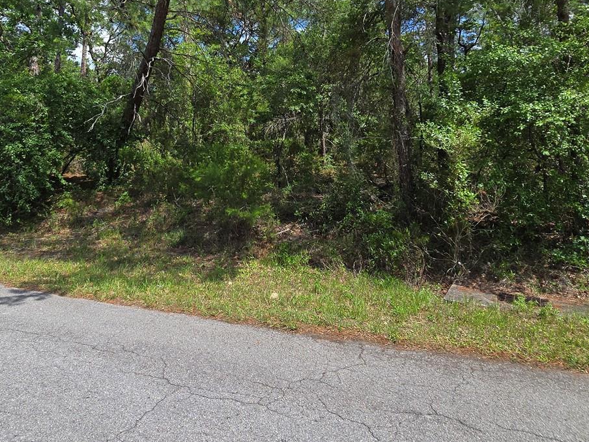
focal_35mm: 23
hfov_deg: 72.6
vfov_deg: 56.6
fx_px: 391
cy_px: 123
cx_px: 218
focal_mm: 2.2
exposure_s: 1/1973
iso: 50
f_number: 2.2
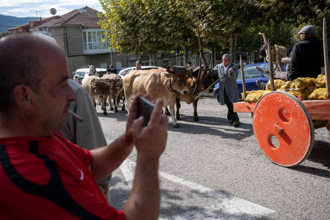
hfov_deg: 52.1
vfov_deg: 36.1
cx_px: 157
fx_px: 337
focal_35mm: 37
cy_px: 116
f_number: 5.6
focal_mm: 35
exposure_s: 1/400
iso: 100
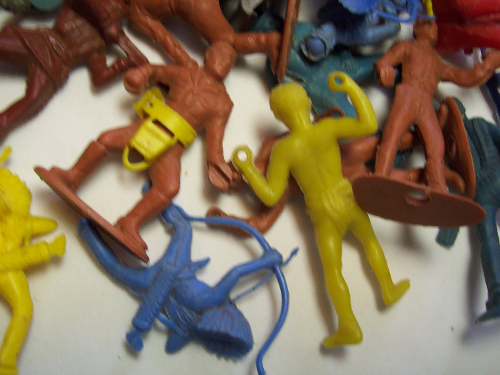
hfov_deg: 50.1
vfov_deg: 38.7
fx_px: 534
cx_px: 250
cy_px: 188
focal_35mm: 37
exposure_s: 1/45
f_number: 2.8
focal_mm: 5.6
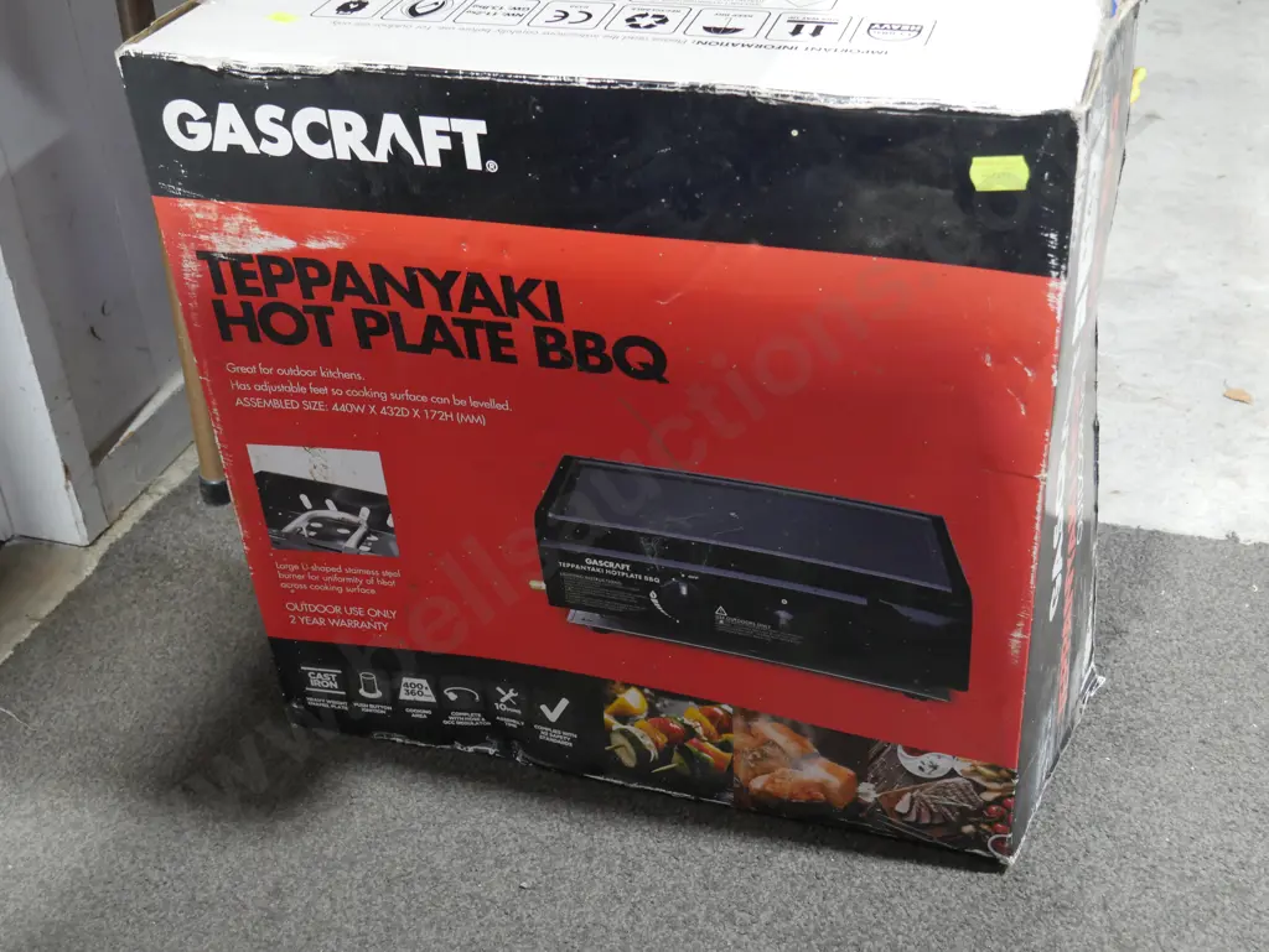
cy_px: 476
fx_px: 1614
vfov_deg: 32.9
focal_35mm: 44
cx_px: 634
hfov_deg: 42.9
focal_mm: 22
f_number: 4.7
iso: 1250
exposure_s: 1/60
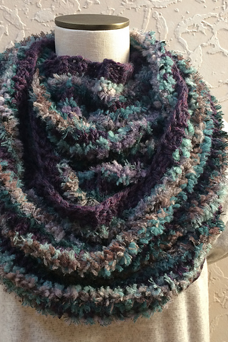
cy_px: 173
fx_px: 380
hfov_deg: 33.3
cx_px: 93
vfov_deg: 48.5
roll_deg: +2.2
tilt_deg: -7.0
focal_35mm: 40
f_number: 2.2
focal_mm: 4.15
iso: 80
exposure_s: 1/30
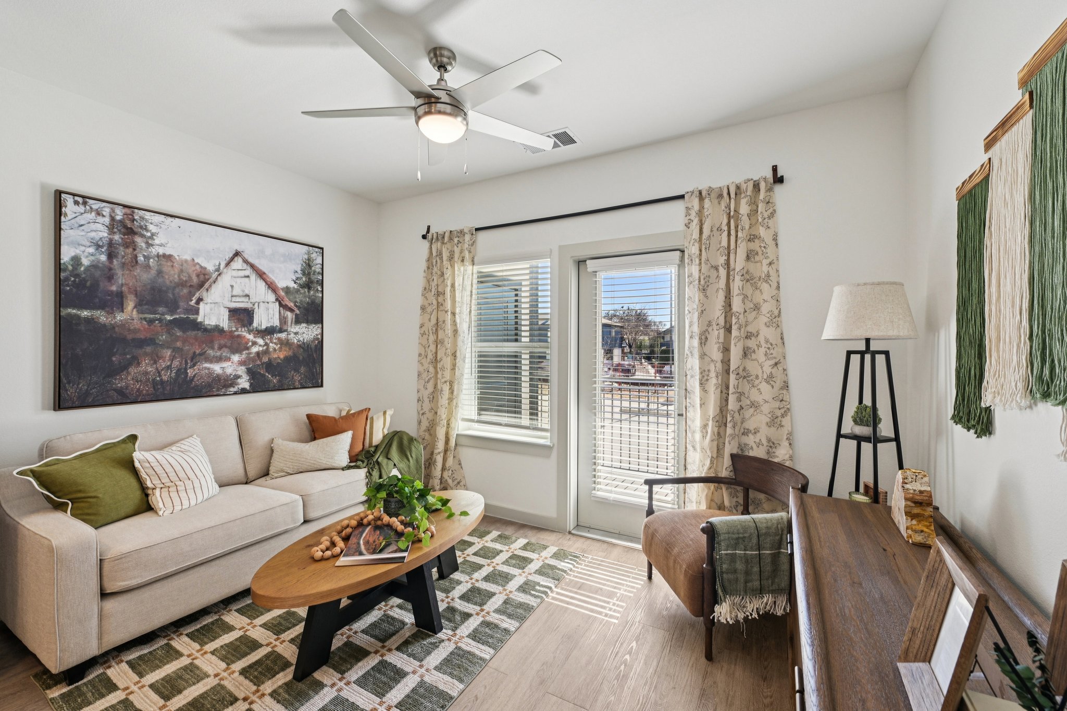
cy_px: 356
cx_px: 534
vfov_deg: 81.2
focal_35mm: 14
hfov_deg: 104.3
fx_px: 415
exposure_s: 1/60
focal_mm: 14
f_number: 8
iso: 400
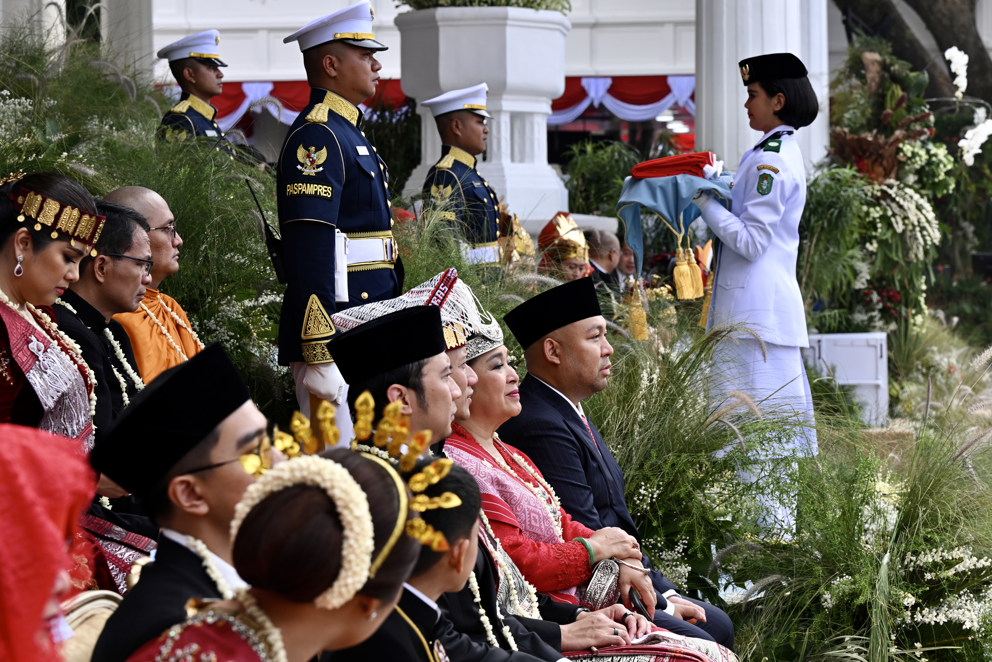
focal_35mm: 84
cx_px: 496
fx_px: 2314
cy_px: 331
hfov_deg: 24.2
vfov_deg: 16.3
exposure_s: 1/250
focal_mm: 84
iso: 200
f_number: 7.1
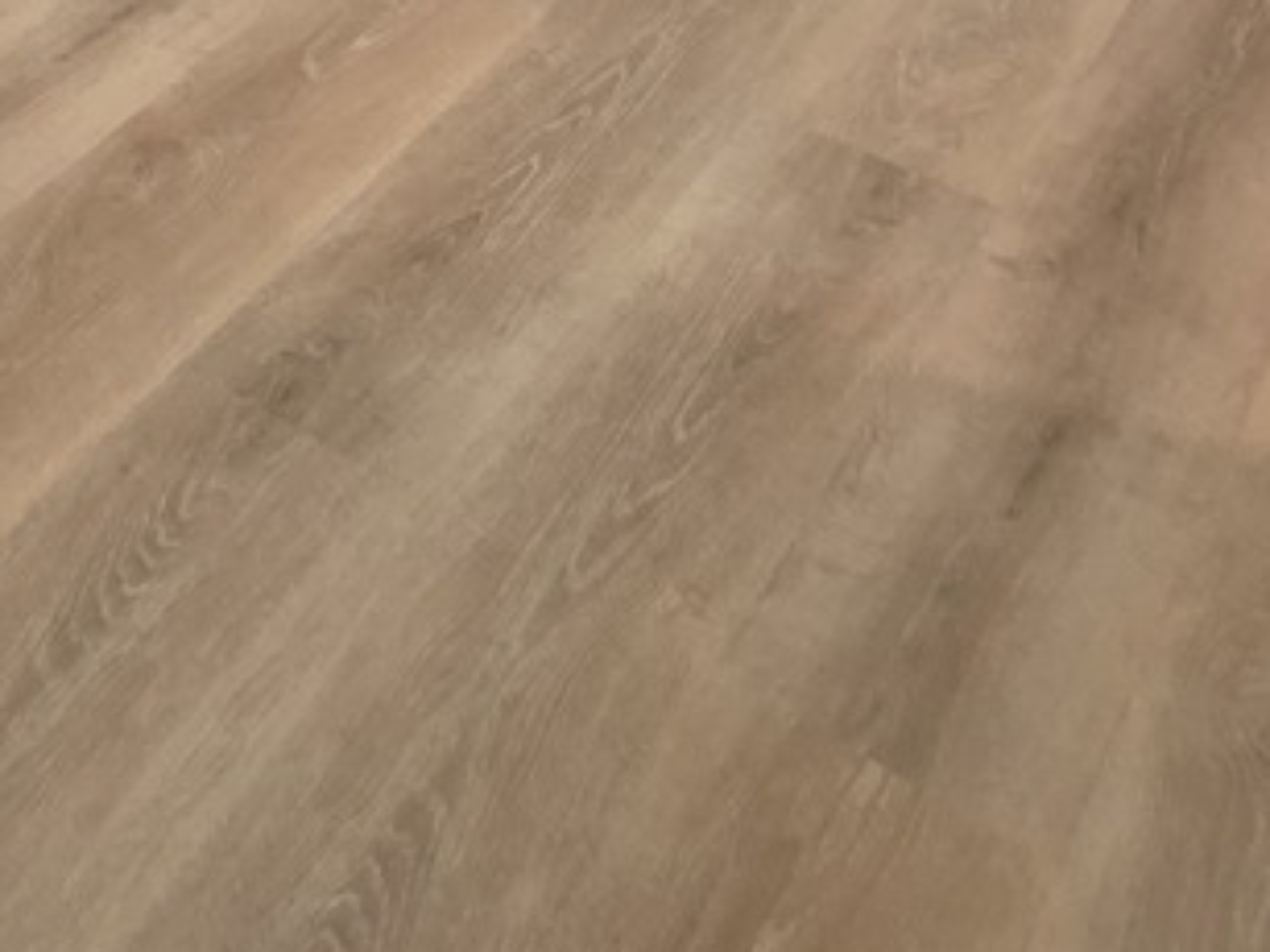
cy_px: -1093
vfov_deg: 16.4
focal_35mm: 61
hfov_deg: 27.9
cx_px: -236
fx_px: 2237
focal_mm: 2.2
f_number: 1.9
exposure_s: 1/60
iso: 160
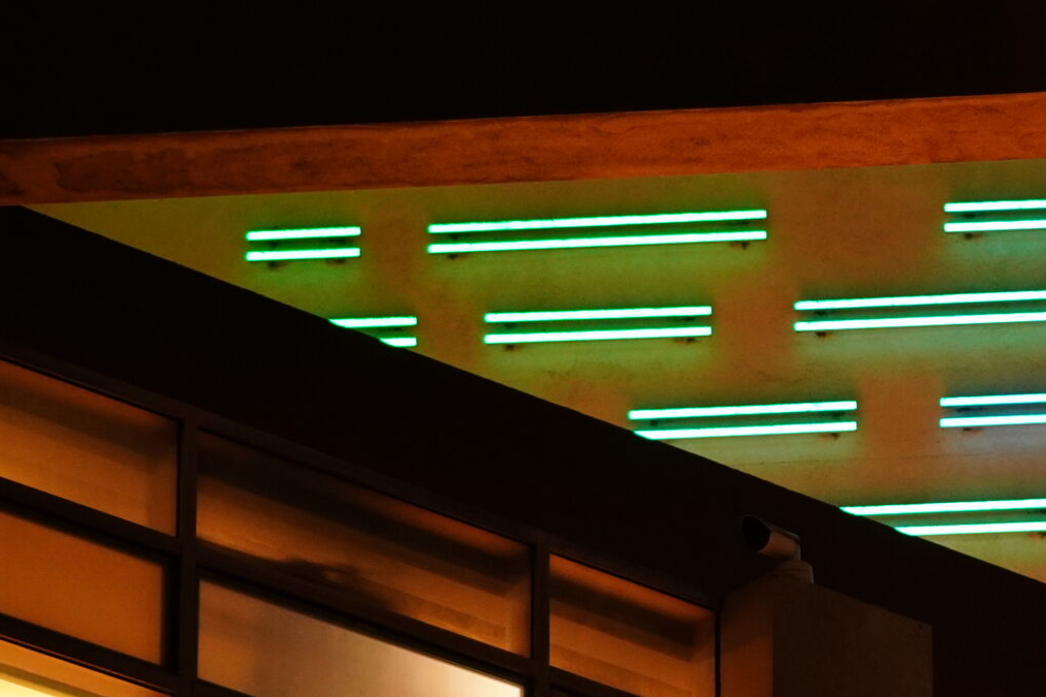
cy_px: 516
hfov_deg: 6.4
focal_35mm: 322
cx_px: 1254
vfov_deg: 4.3
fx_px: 9361
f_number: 2
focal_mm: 85
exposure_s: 1/250
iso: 1000
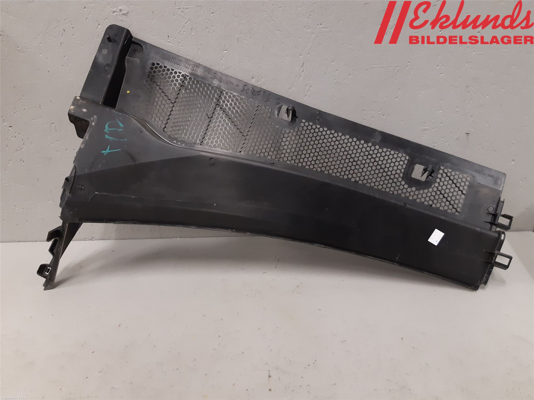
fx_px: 401
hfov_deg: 67.3
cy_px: 200
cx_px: 267
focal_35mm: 26
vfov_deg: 53.1
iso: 160
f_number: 1.7
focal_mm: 3.93
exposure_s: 1/50
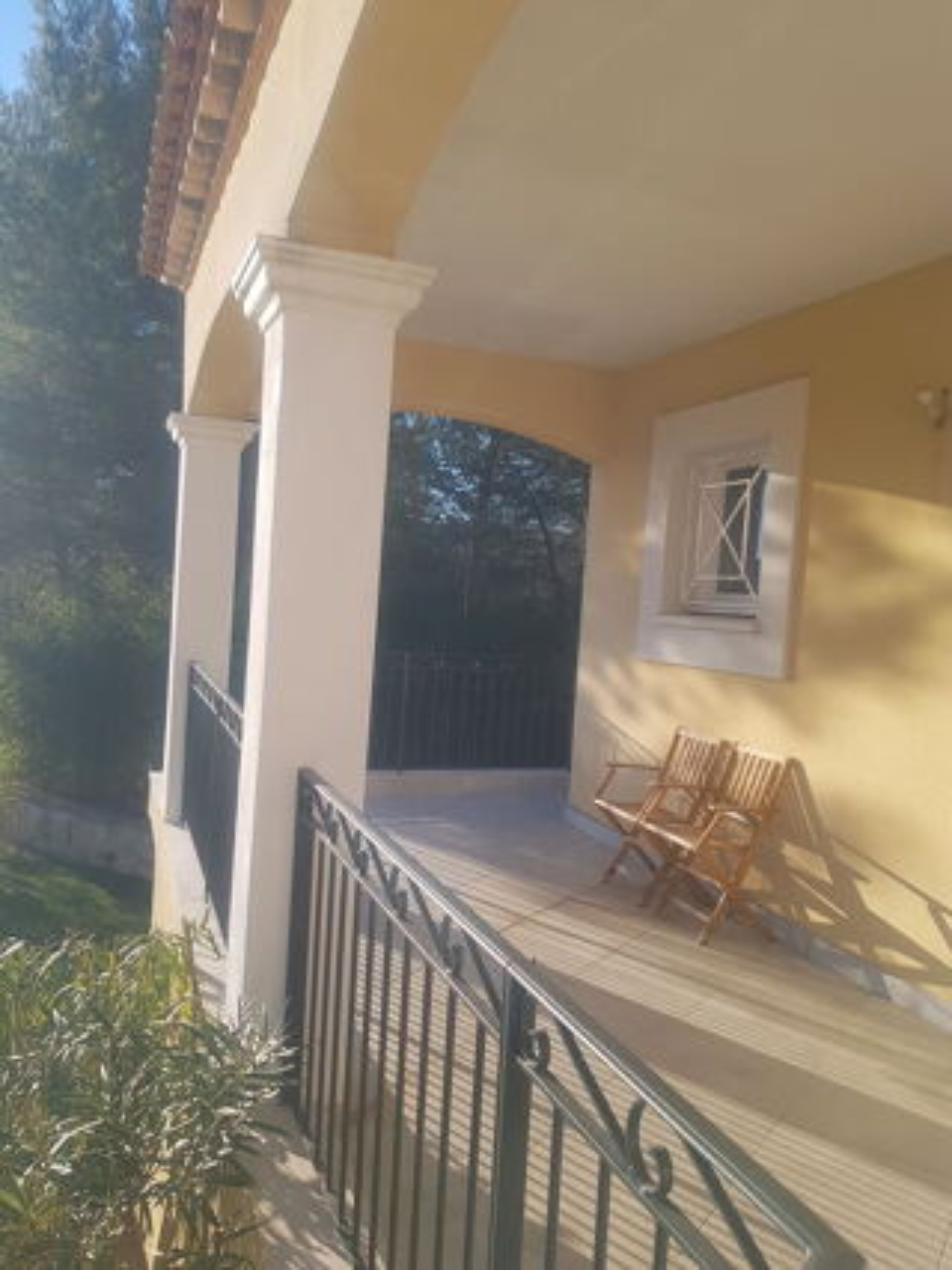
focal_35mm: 26
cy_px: 635
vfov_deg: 67.3
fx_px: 954
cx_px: 476
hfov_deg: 53.0
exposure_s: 1/1192
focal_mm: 4.2
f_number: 1.7
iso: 40
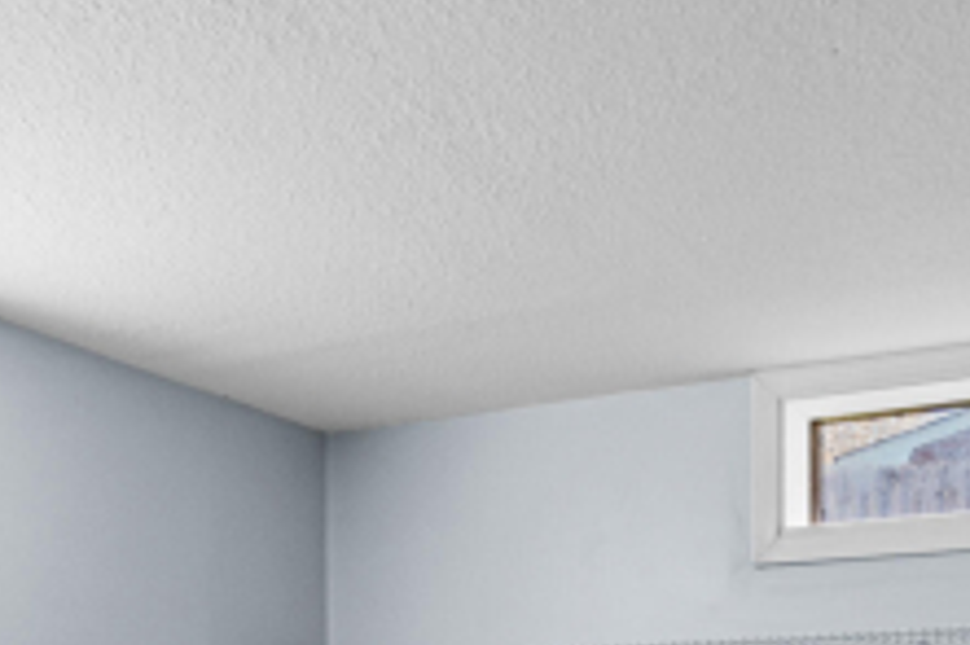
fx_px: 1373
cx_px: 803
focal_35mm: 51
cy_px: 821
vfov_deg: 23.6
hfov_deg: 37.3
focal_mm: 10
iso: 400
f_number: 9
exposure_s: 1/2.5
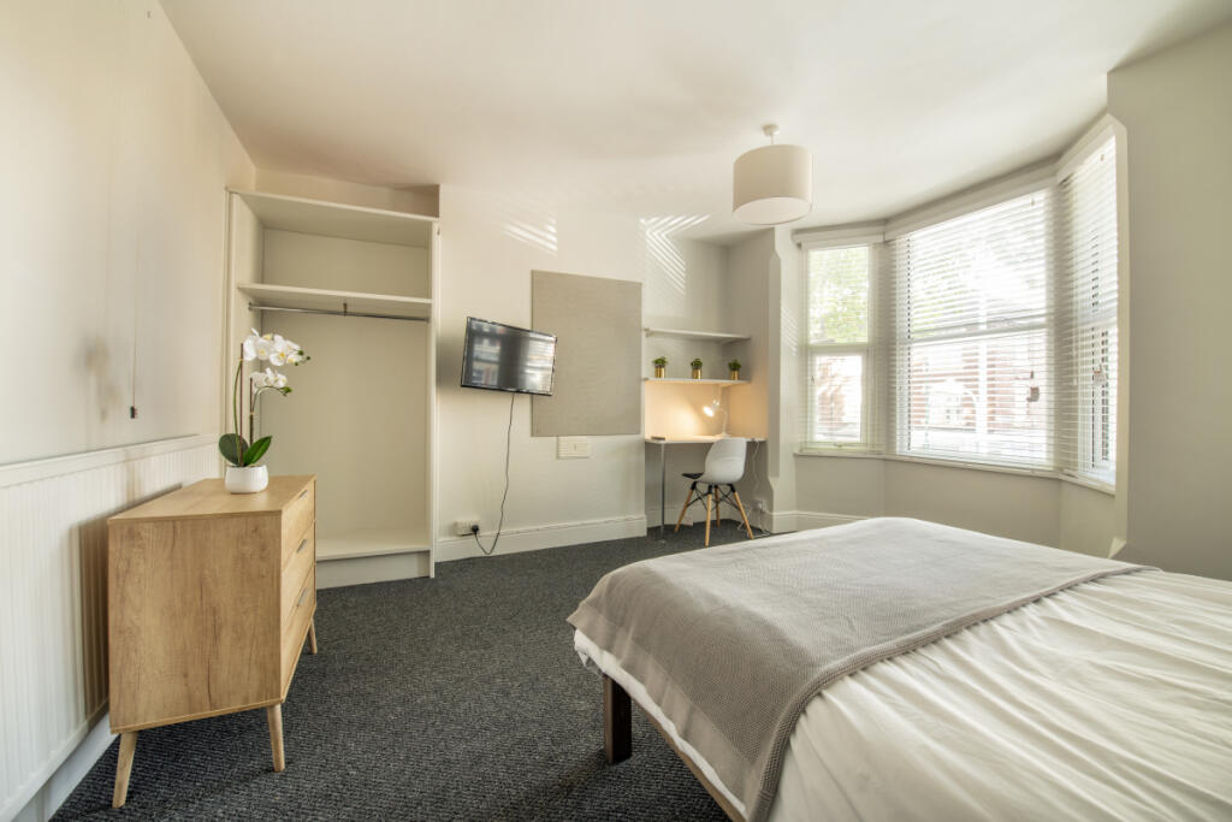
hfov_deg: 104.2
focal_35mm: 14
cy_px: 411
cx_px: 616
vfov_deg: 81.2
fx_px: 479
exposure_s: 1/2.5
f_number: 11
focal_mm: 14
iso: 160
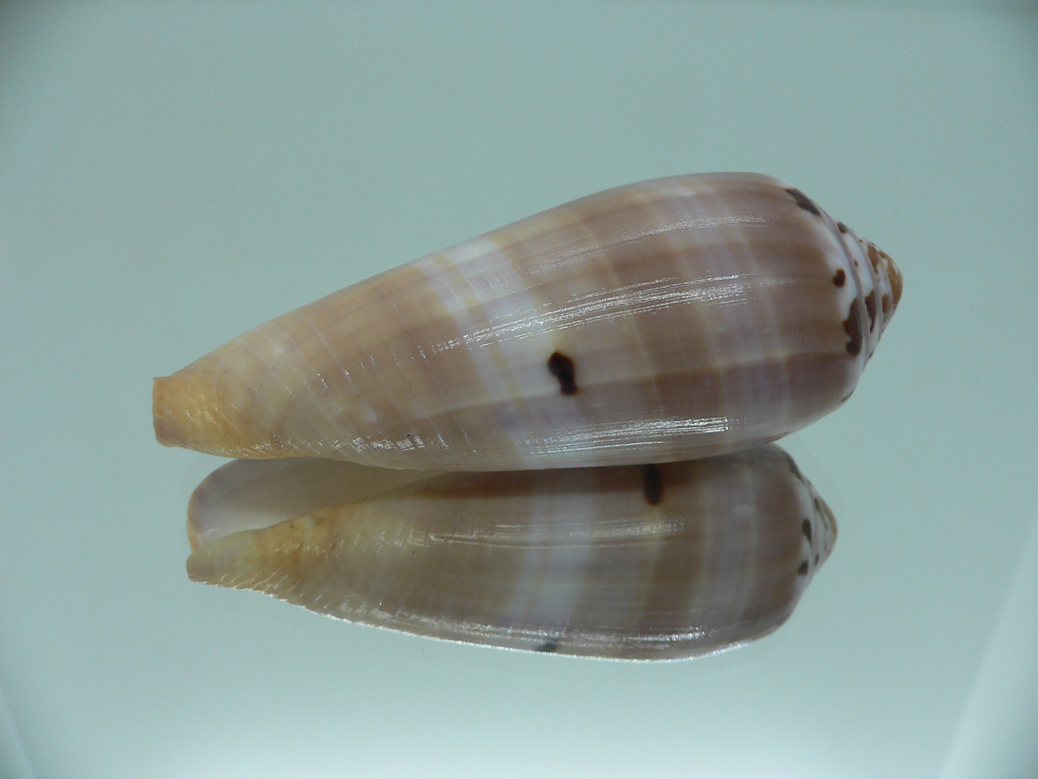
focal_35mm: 35
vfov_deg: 40.7
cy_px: 390
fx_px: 1050
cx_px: 519
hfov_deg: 52.6
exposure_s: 1/60
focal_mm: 4.6
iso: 80
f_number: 2.8
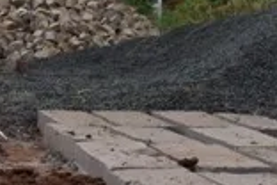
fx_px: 946
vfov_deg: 11.1
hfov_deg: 15.1
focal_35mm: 123
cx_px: -170
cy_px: 86
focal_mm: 20
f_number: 10
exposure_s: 1/400
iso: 200
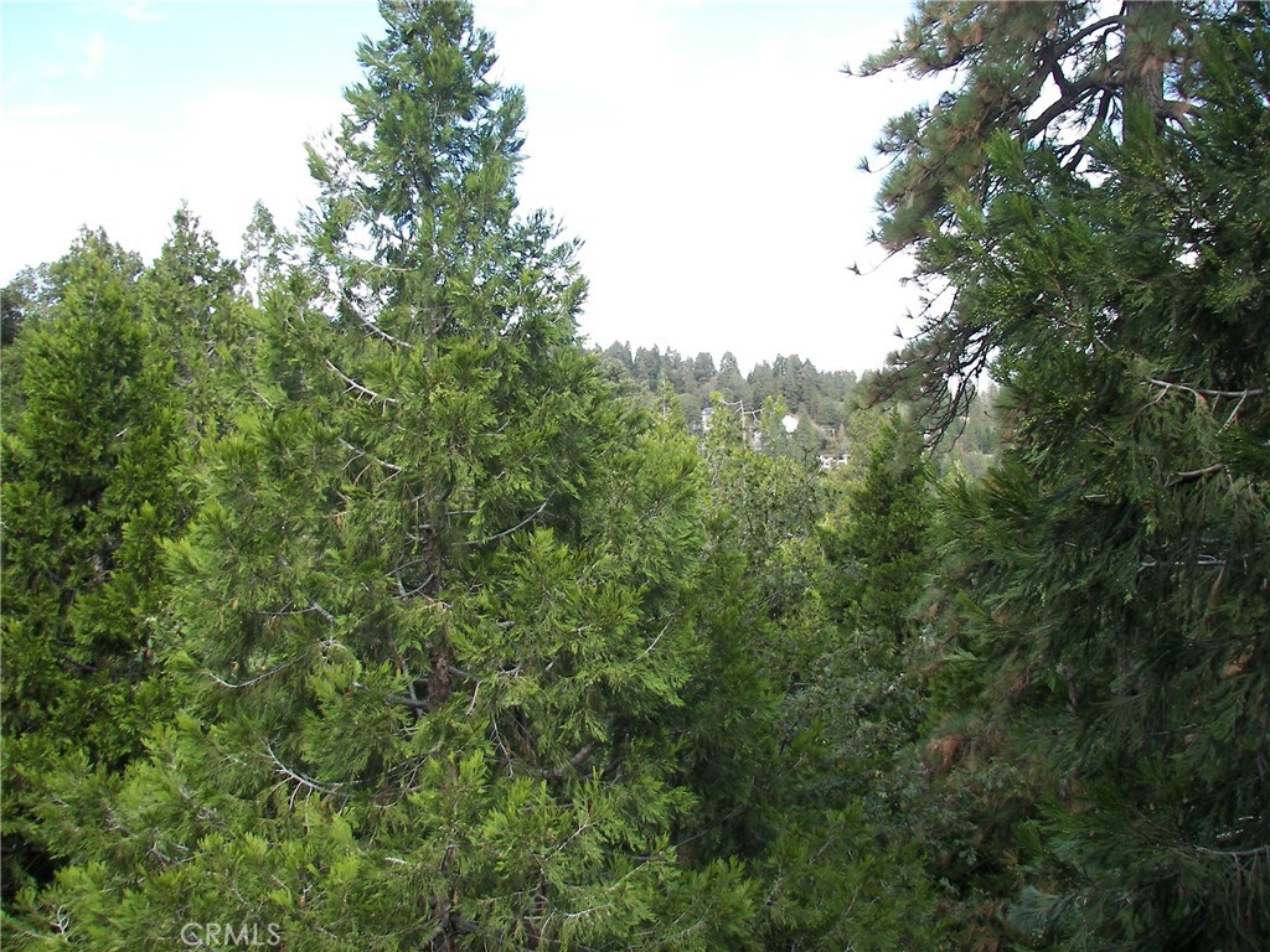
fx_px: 1321
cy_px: 476
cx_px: 635
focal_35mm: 36
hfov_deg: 51.4
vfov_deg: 39.7
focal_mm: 6
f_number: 2.8
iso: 50
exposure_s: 1/200
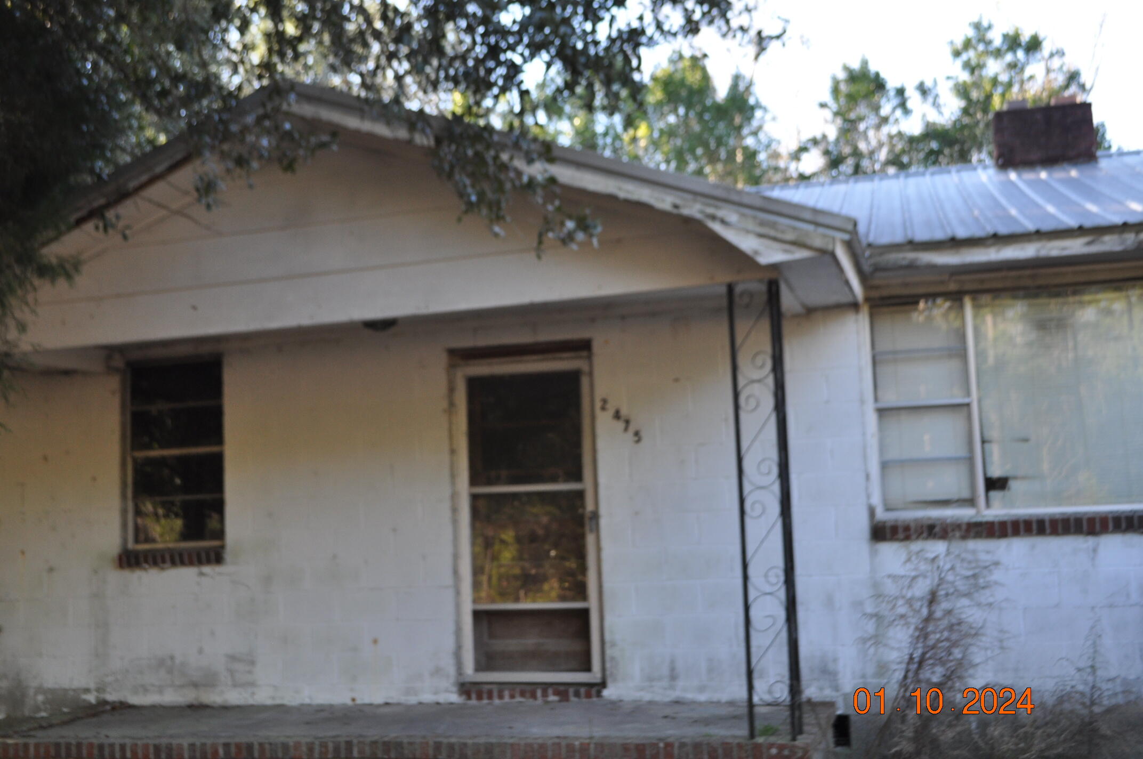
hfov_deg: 49.6
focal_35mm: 39
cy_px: 380
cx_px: 572
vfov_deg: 34.1
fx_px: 1237
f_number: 5.6
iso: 400
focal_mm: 26
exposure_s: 1/125
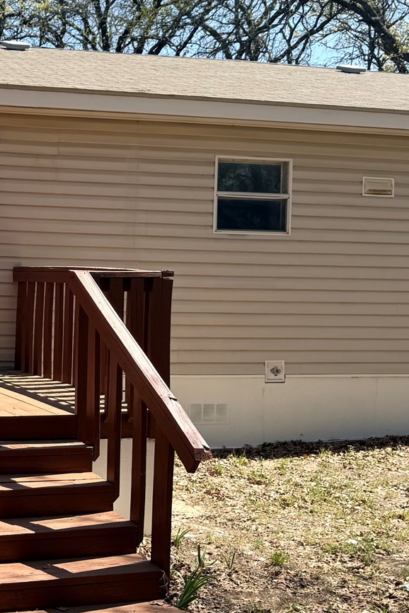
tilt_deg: +1.0
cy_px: 253
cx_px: -126
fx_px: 1005
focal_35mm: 59
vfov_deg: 33.8
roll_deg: -1.5
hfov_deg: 20.9
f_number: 1.78
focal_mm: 6.76
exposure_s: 1/2370
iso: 80
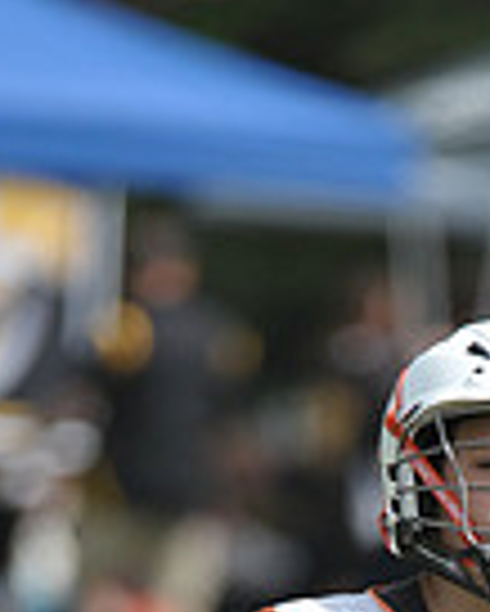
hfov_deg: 1.3
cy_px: 1053
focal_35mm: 1238
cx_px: 445
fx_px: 22417
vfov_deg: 1.6
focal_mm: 310
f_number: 4
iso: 640
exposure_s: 1/5000
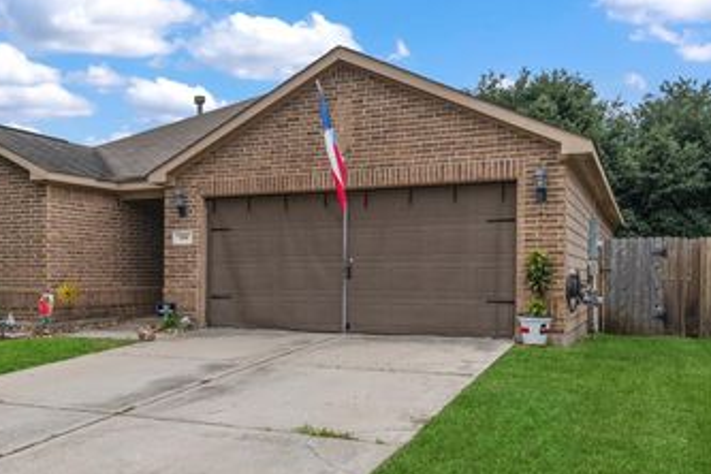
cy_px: 200
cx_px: 192
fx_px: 592
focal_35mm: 30
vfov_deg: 43.5
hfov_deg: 59.2
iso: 100
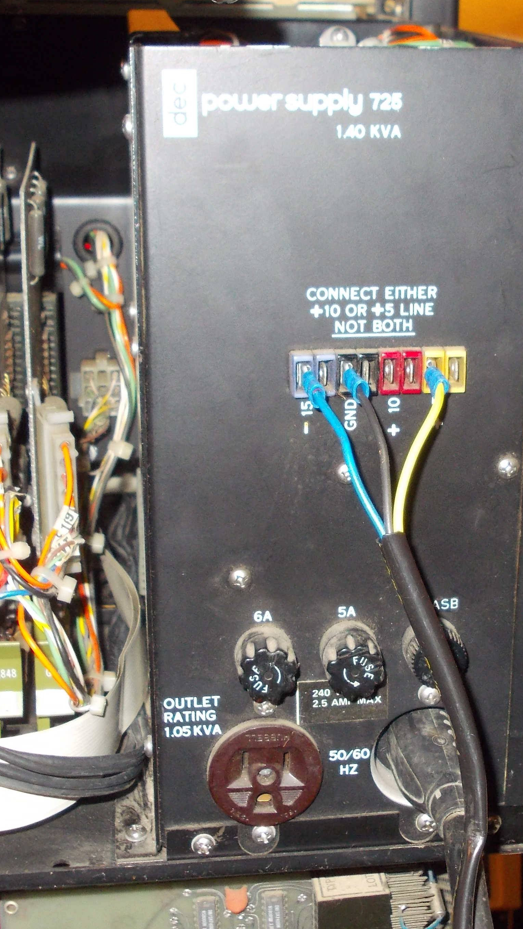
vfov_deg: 33.3
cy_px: 465
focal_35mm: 63
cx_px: 384
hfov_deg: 19.0
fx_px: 1553
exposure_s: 1/30
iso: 200
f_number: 3.3
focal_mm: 6.1
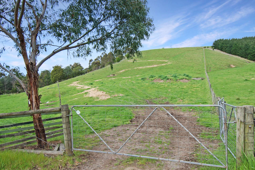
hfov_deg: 77.3
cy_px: 85
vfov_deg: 56.3
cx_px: 128
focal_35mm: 22
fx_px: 160
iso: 100
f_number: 7.1
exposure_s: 1/200
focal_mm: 15
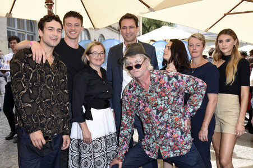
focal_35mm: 36
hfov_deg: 53.2
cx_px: 126
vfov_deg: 36.8
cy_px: 84
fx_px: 253
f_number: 6.3
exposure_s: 1/160
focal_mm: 24
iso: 200
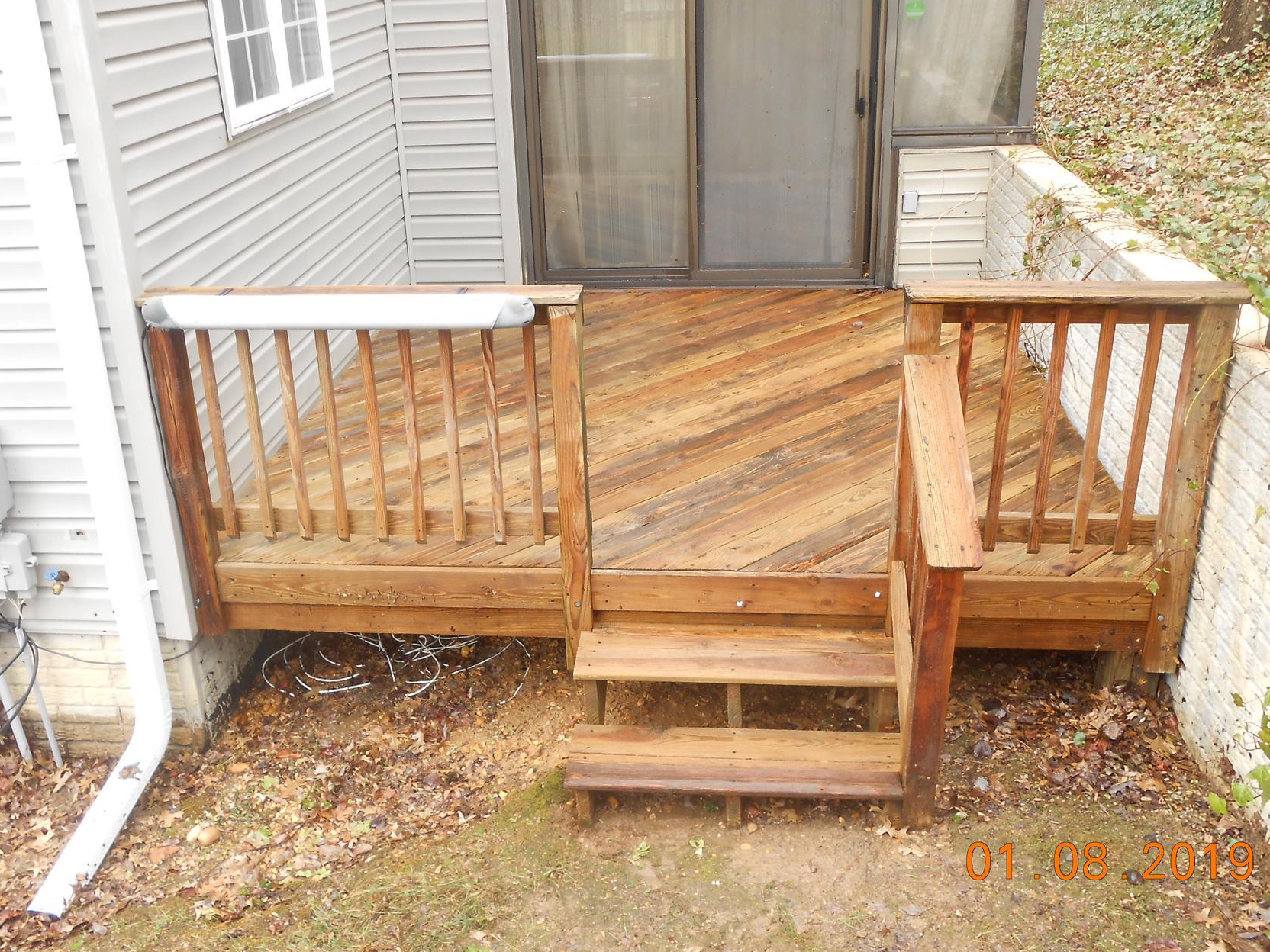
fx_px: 1174
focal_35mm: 32
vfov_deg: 44.0
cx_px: 566
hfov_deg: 56.7
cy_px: 402
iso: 80
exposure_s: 1/30
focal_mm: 4.6
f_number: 3.5
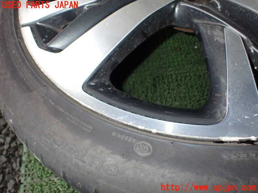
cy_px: 96
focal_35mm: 30
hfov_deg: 60.0
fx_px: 224
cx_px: 129
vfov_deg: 46.8
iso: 400
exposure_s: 1/30
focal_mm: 5.4
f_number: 6.3
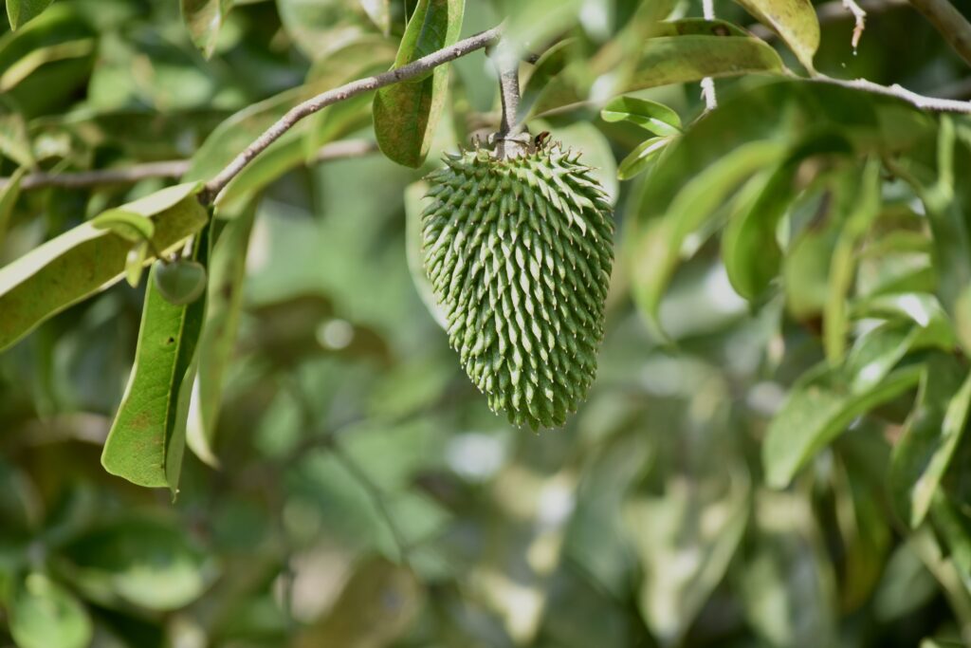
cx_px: 486
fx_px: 5867
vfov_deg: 6.3
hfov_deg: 9.5
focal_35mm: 218
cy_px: 324
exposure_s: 1/500
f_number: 5.6
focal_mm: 145
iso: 320
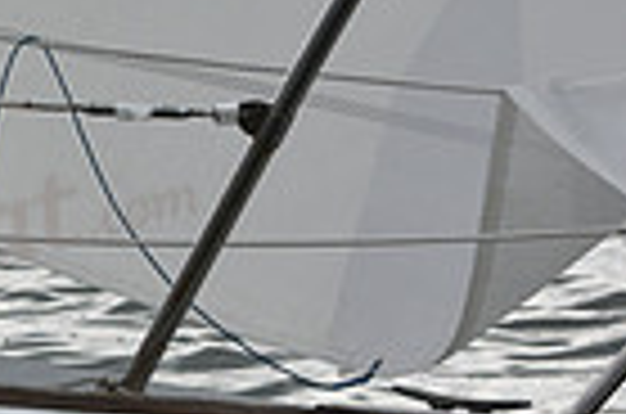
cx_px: -667
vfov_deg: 4.7
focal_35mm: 293
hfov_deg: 6.8
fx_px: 5083
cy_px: 92
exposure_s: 1/1250
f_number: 6.3
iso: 320
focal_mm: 70
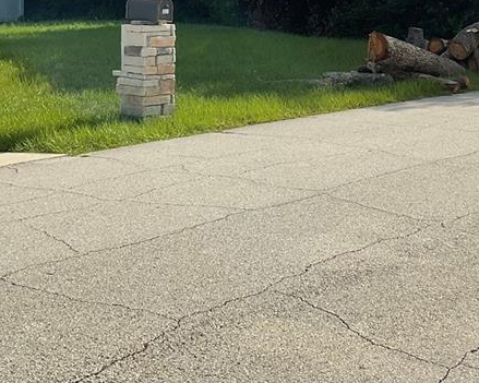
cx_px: 274
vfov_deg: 22.0
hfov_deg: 28.7
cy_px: -32
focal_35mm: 66
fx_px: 935
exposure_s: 1/2667
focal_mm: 3
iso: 16
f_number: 1.8
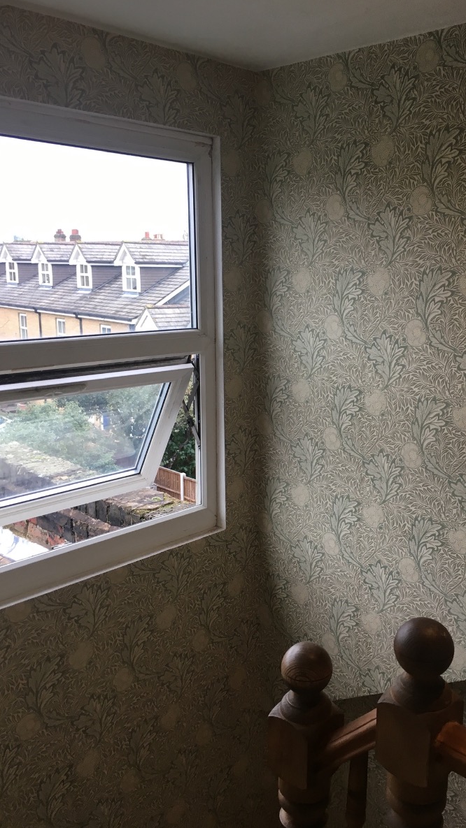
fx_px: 703
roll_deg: -0.3
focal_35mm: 32
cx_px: 304
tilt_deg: -11.6
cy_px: 413
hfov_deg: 36.3
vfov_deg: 61.0
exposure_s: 1/33
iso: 32
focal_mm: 4.15
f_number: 2.2
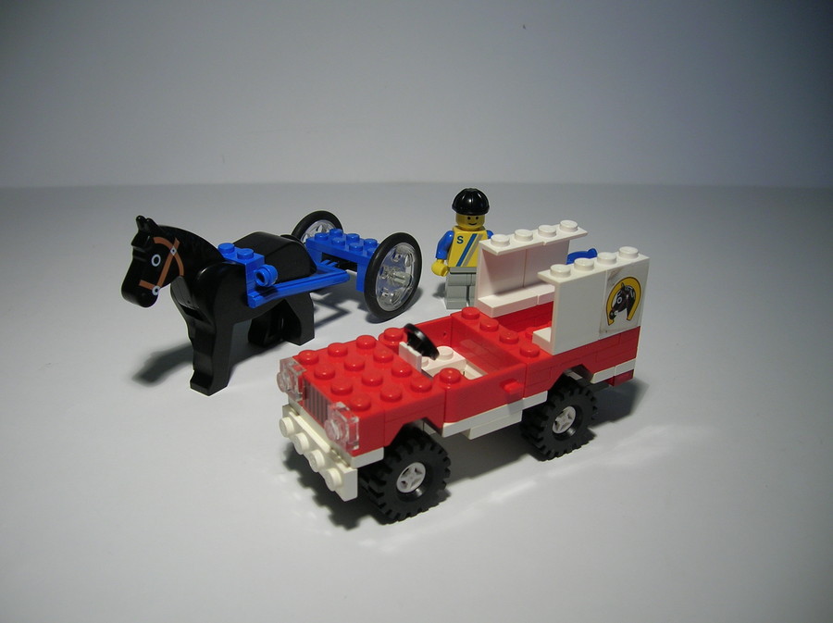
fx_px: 817
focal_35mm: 34
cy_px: 312
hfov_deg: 54.0
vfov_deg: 41.7
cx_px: 416
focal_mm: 5.7
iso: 50
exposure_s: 1/46.5
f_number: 2.9
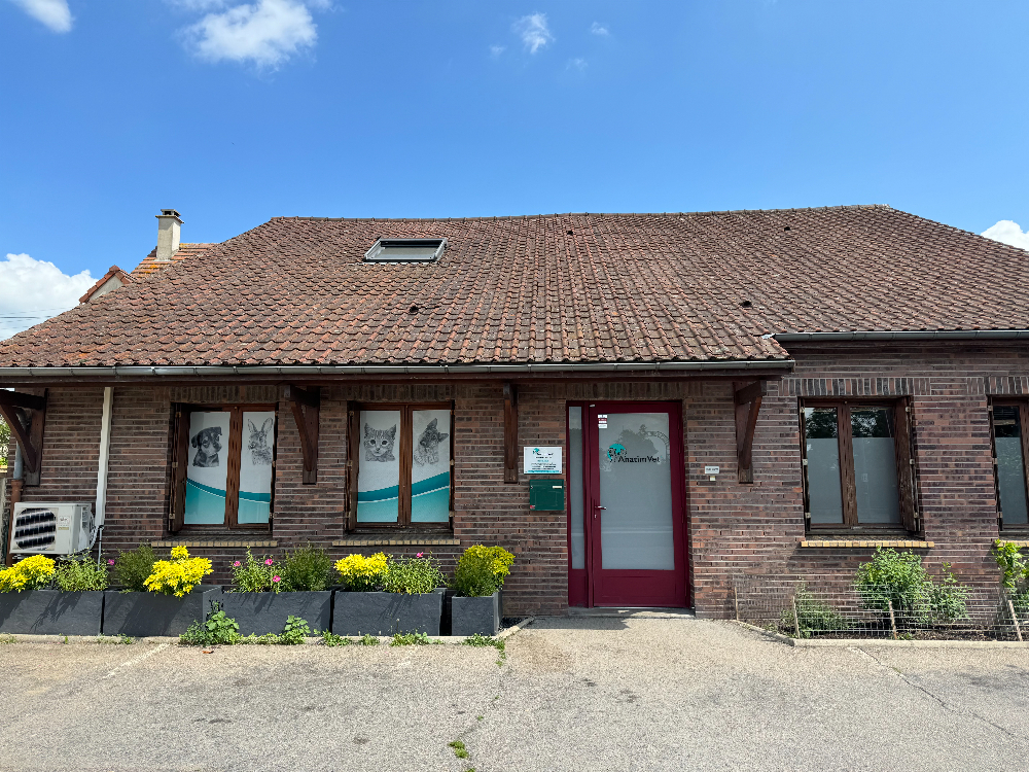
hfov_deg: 71.6
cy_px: 386
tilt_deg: +8.7
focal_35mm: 24
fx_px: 713
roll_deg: +0.4
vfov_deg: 56.8
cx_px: 514
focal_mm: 6.76
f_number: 1.78
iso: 80
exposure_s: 1/2506
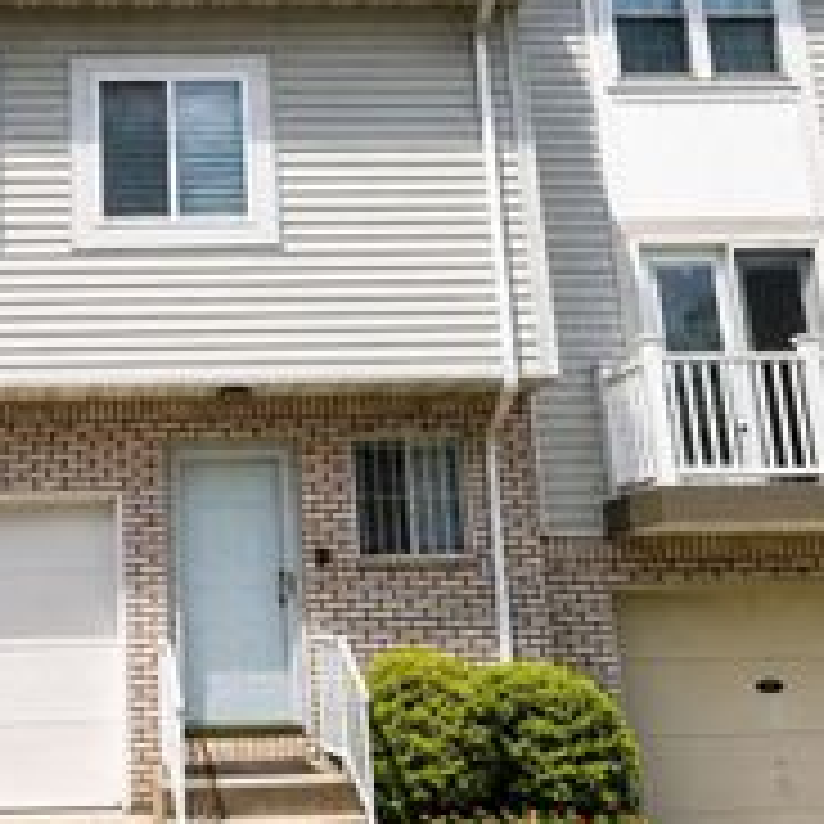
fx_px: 1216
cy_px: 326
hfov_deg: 35.8
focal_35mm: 45
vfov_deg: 37.3
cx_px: 131
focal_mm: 19.5
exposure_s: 1/100
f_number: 6.3
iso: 100
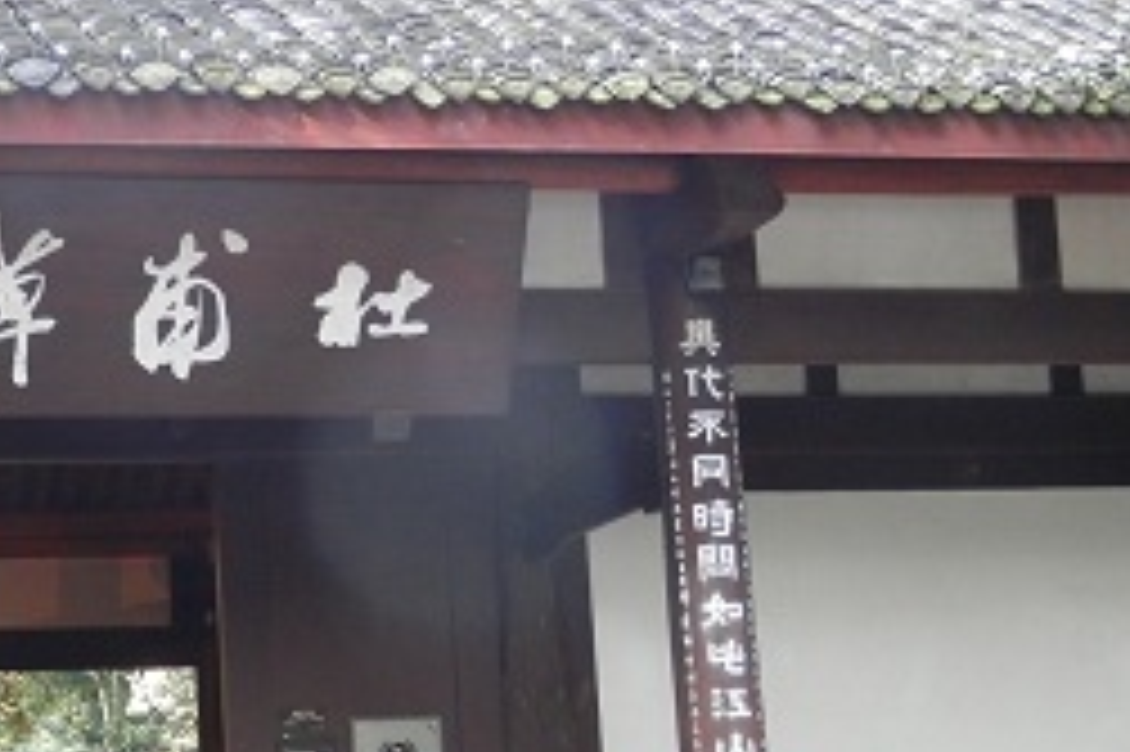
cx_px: 155
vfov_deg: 17.4
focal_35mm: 78
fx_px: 2447
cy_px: 529
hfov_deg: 25.4
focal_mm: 7.3
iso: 200
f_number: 3.7
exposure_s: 1/20
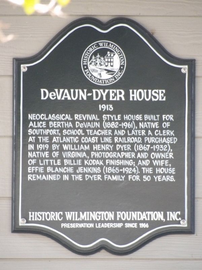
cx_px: 101
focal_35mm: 719
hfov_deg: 2.1
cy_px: 135
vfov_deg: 2.8
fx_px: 5594
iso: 800
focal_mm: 128.9
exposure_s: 1/37
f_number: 4.4
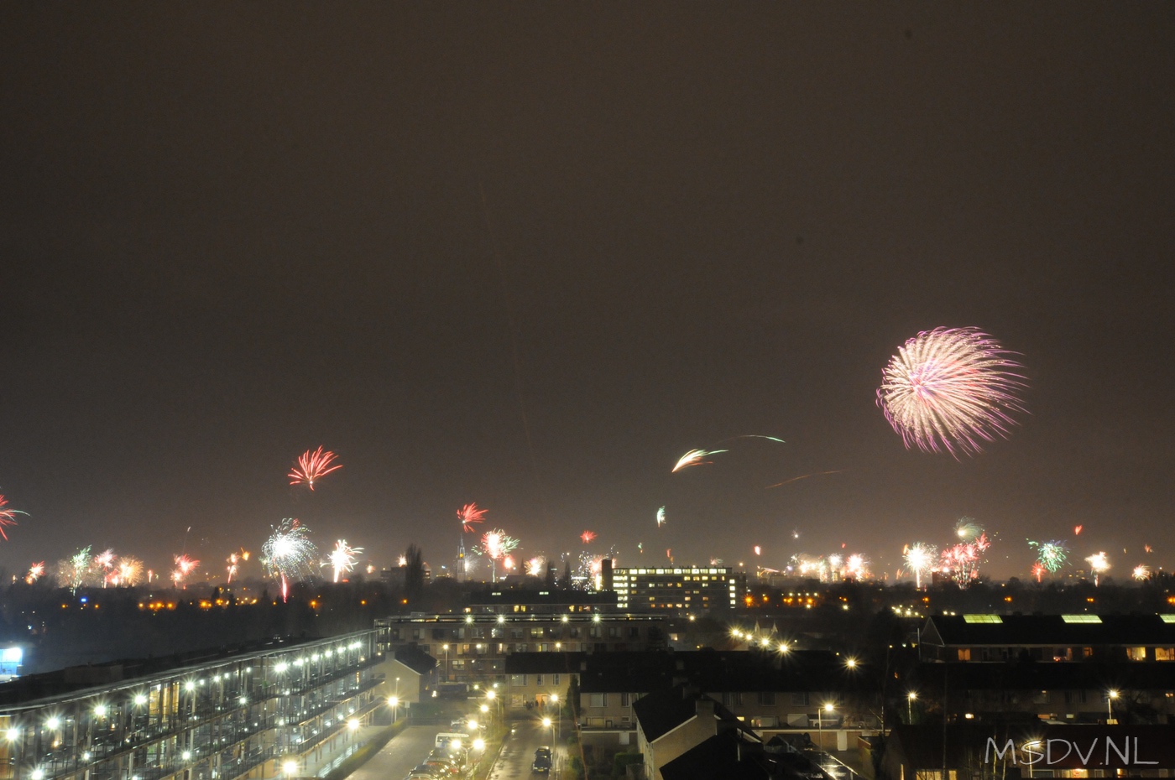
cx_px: 588
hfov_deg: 53.2
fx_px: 1174
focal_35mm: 36
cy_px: 390
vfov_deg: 36.8
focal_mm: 24
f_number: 16
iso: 1600
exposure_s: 10
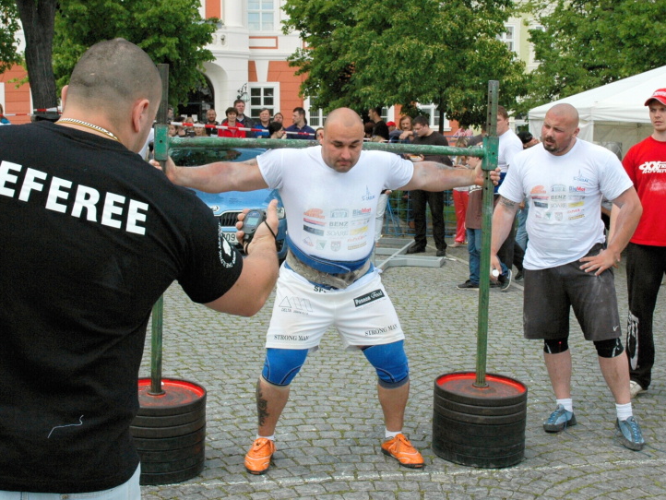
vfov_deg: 29.6
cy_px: 209
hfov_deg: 38.9
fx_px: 943
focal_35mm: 49
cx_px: 310
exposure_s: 1/400
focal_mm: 24
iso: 500
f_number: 10
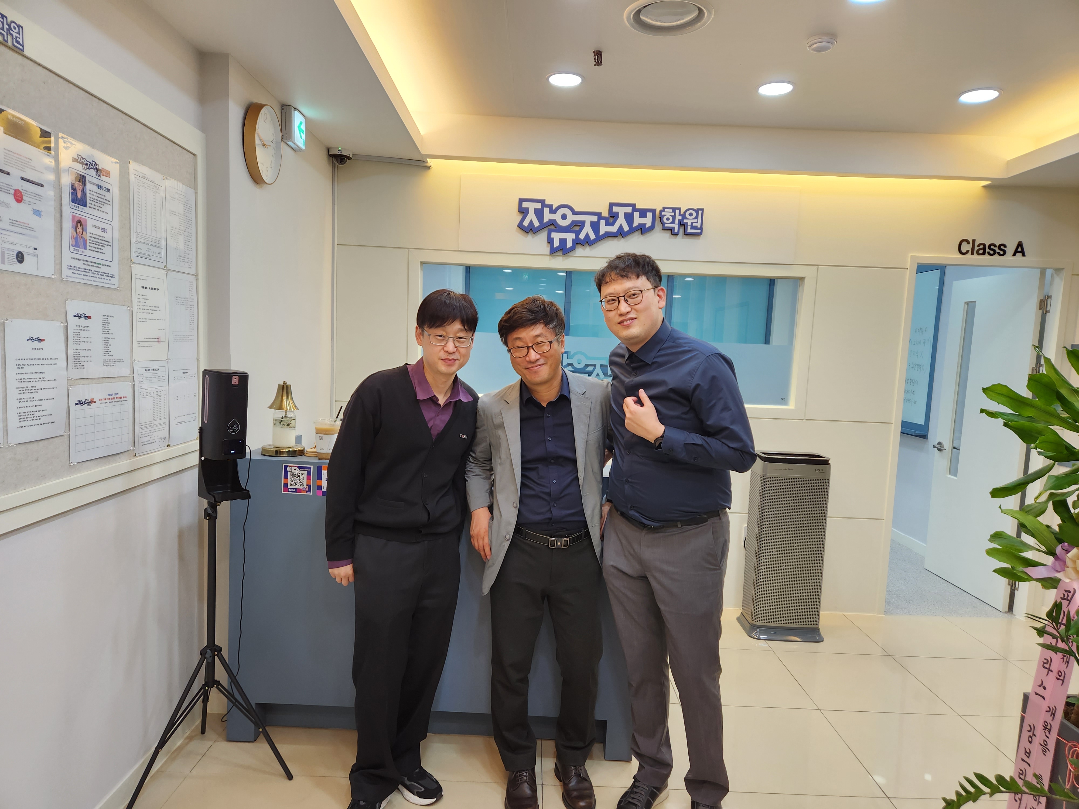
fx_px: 717
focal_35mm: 23
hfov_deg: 73.9
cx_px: 540
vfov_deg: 58.9
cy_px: 404
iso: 125
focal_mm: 5.4
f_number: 1.8
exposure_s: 1/120
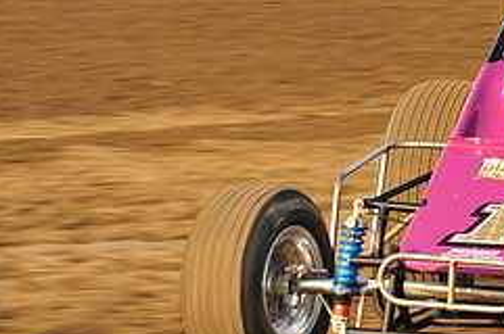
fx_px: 5718
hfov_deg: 5.0
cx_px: 569
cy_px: 129
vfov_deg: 3.4
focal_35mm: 409
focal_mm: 170
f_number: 8
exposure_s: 1/320
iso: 400
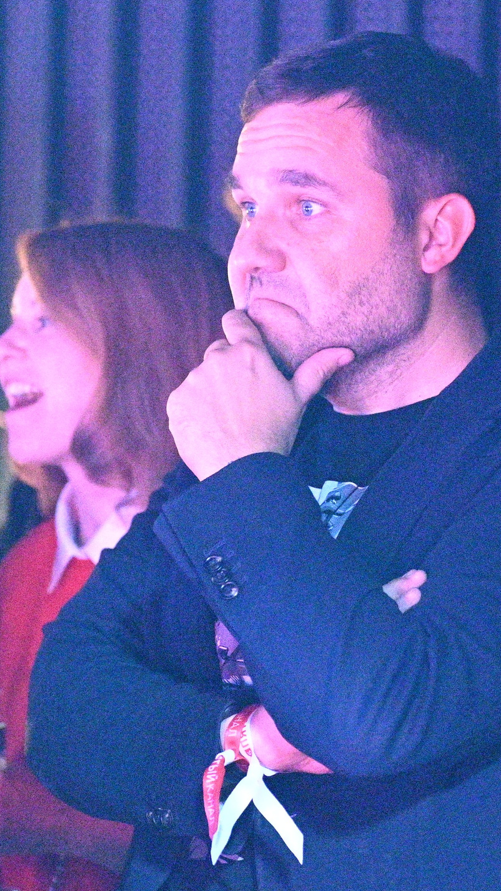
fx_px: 4084
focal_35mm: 173
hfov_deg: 7.0
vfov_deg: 12.4
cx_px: 279
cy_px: 405
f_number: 2.7
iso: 51200
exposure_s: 1/100
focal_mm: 92
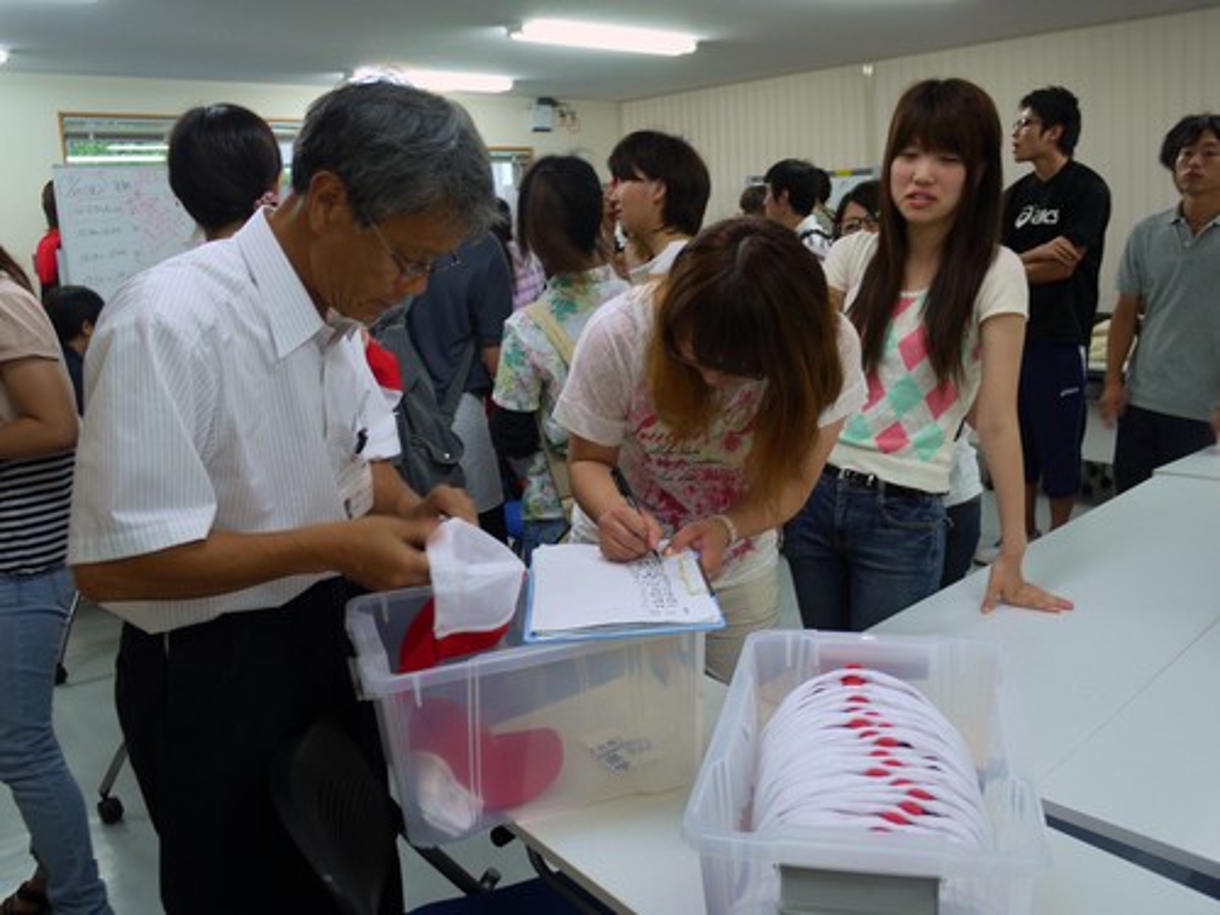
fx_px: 1128
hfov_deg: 56.8
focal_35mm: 32
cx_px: 610
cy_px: 458
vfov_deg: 44.2
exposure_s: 1/30
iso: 125
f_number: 3.7
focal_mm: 16
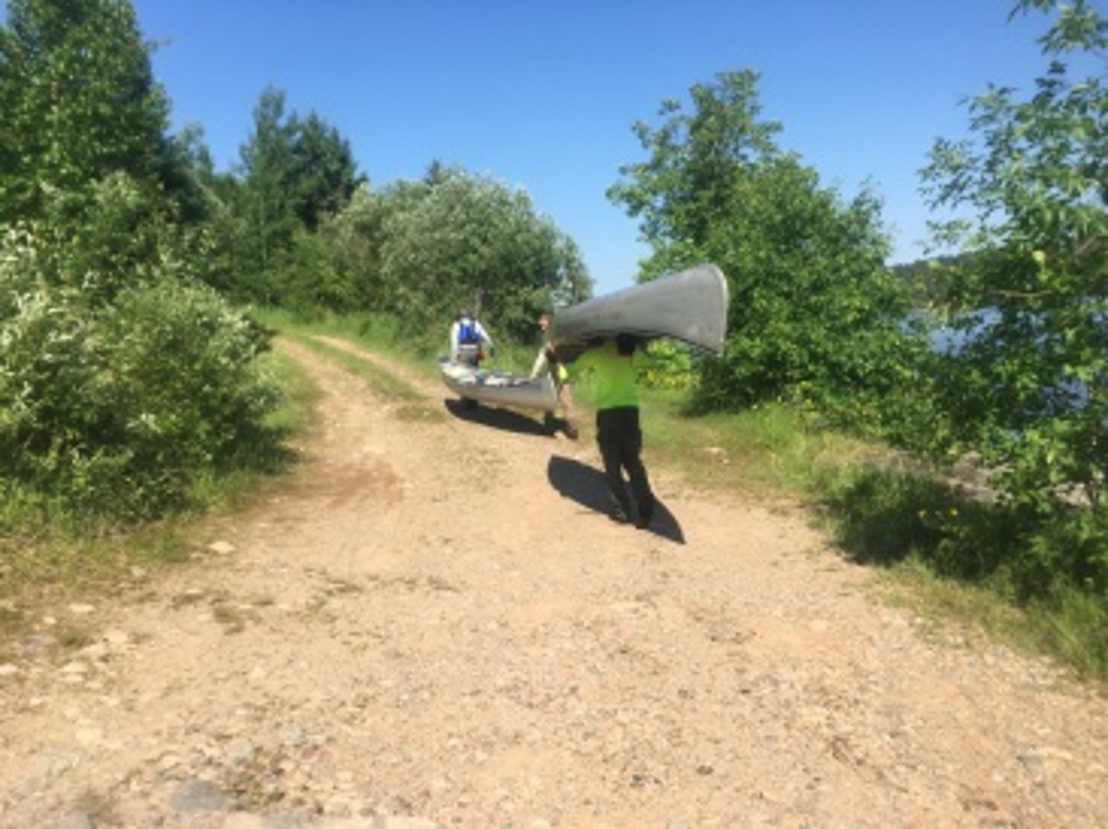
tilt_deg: -5.0
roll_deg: +5.4
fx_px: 928
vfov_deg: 48.2
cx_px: 554
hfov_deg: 61.7
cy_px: 414
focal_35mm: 29
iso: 25
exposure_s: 1/1068
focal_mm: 4.15
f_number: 2.2
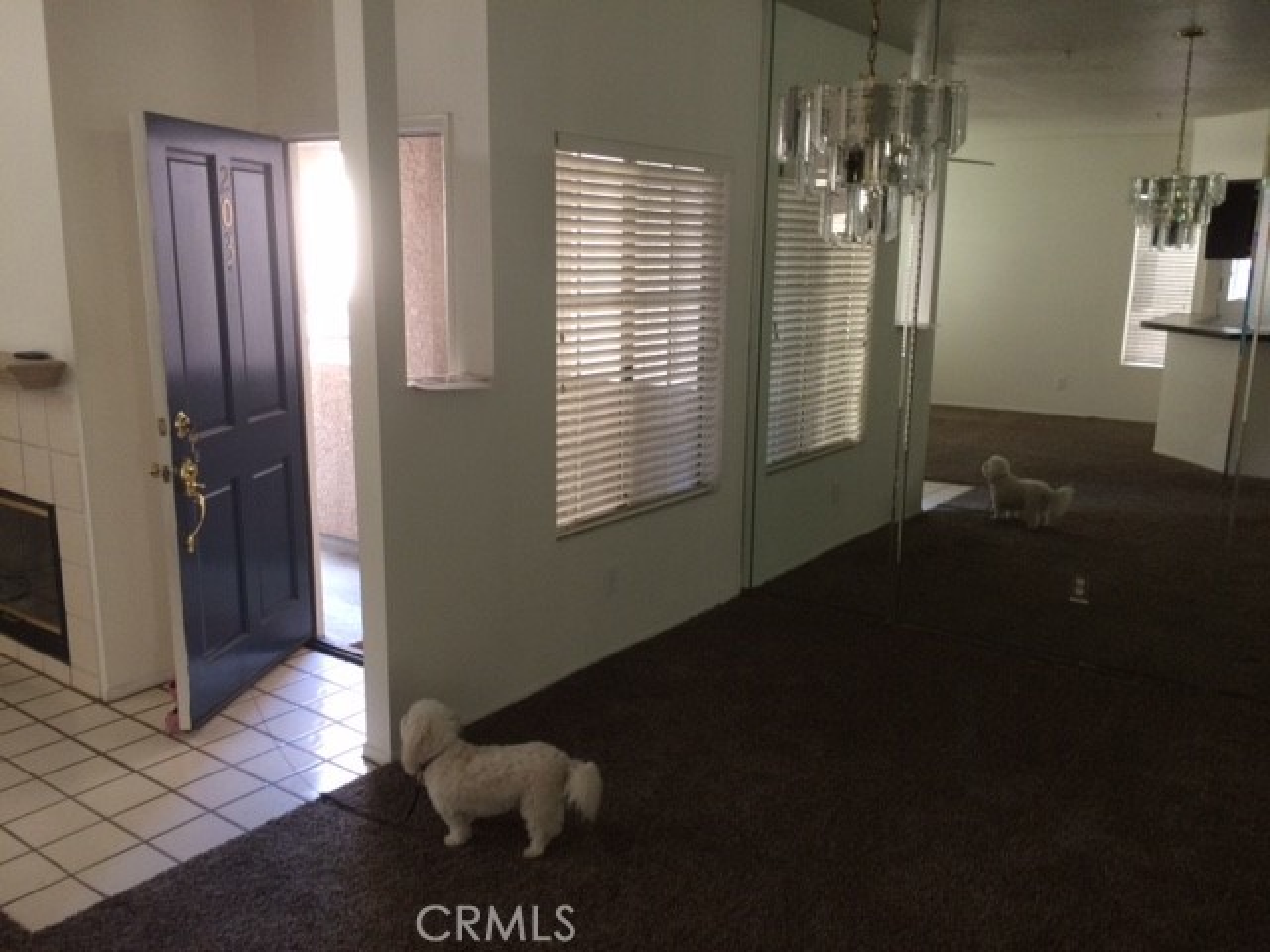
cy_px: 476
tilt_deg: -15.6
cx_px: 635
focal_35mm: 29
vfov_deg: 48.2
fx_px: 1064
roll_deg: -1.3
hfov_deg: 61.7
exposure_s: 1/30
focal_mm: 4.15
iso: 160
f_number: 2.2
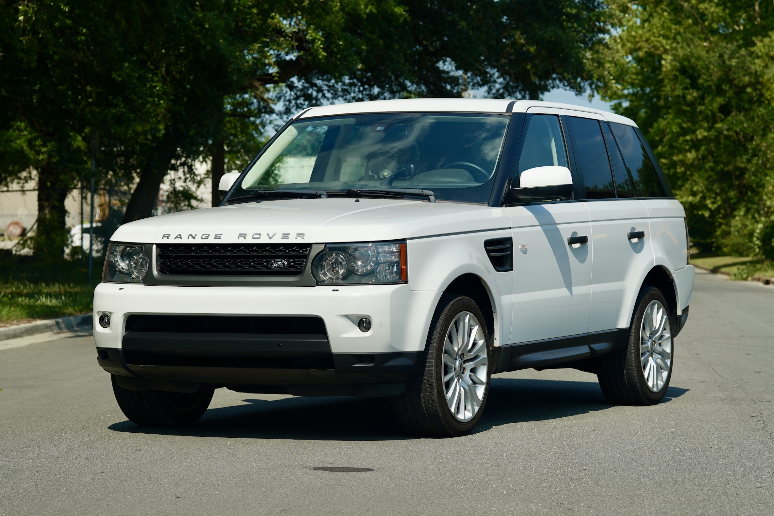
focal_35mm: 86
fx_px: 1849
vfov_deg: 15.9
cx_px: 385
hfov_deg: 23.6
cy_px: 255
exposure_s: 1/250
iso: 50
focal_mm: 85
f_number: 4.5
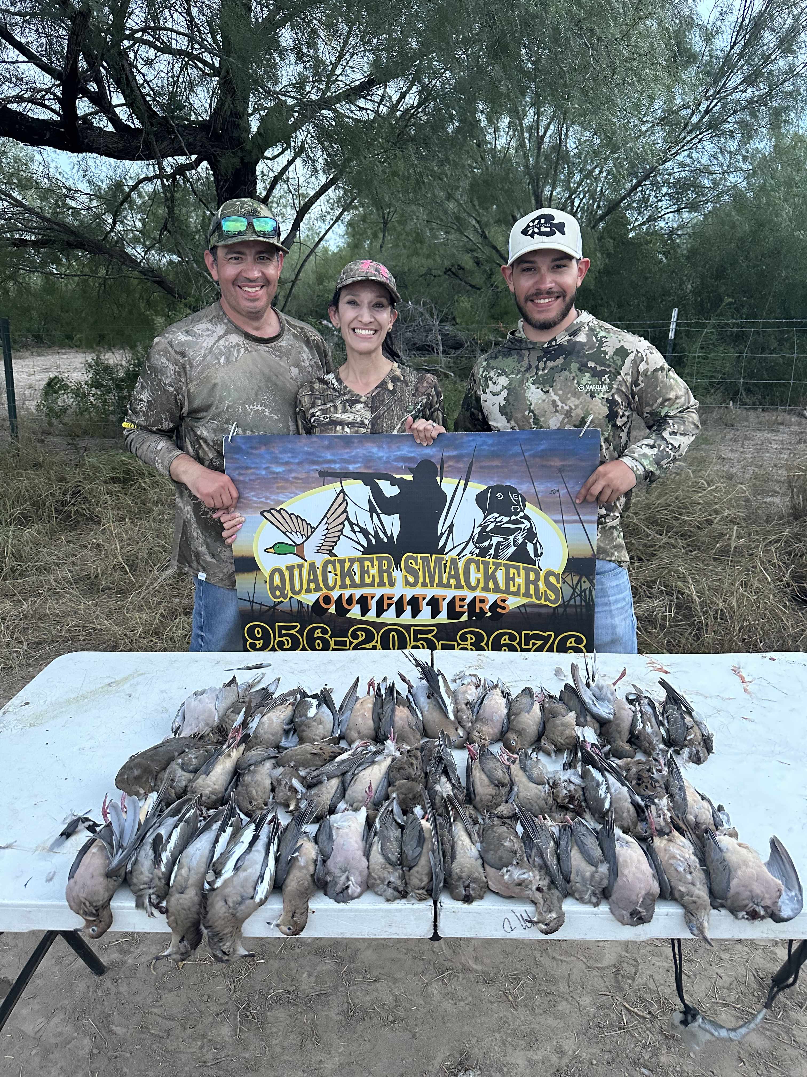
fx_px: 746
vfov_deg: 71.6
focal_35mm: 24
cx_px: 404
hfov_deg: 56.8
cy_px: 538
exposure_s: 1/60
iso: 500
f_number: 1.78
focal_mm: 6.86
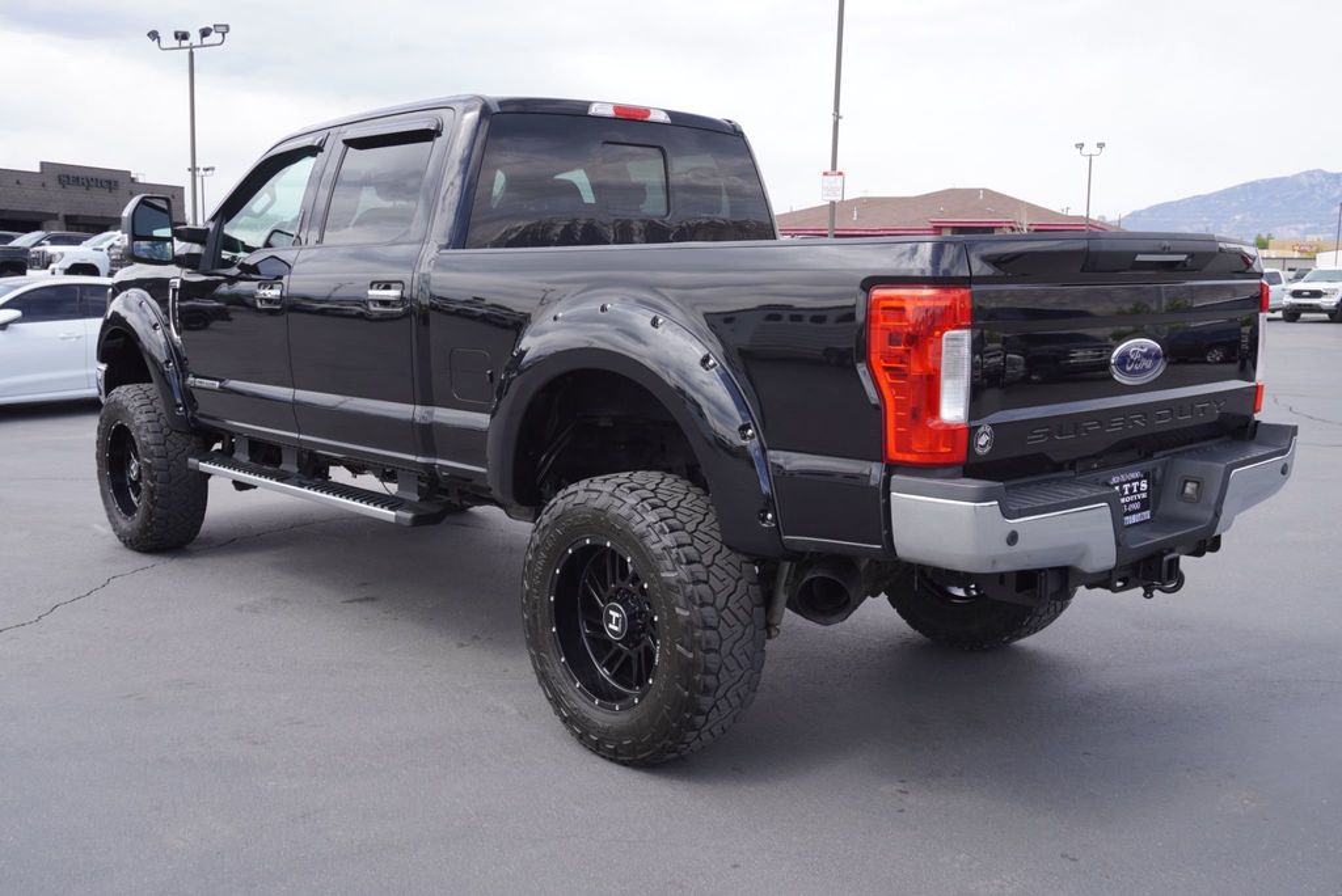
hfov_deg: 55.1
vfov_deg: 38.4
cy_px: 448
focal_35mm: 34
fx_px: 1287
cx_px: 671
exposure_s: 1/160
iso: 100
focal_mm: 23
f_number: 6.3
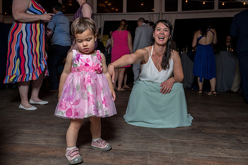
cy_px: 69
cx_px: 119
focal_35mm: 29
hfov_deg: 63.0
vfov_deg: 44.3
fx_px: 202
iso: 2000
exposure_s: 1/200
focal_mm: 25
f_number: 5.6
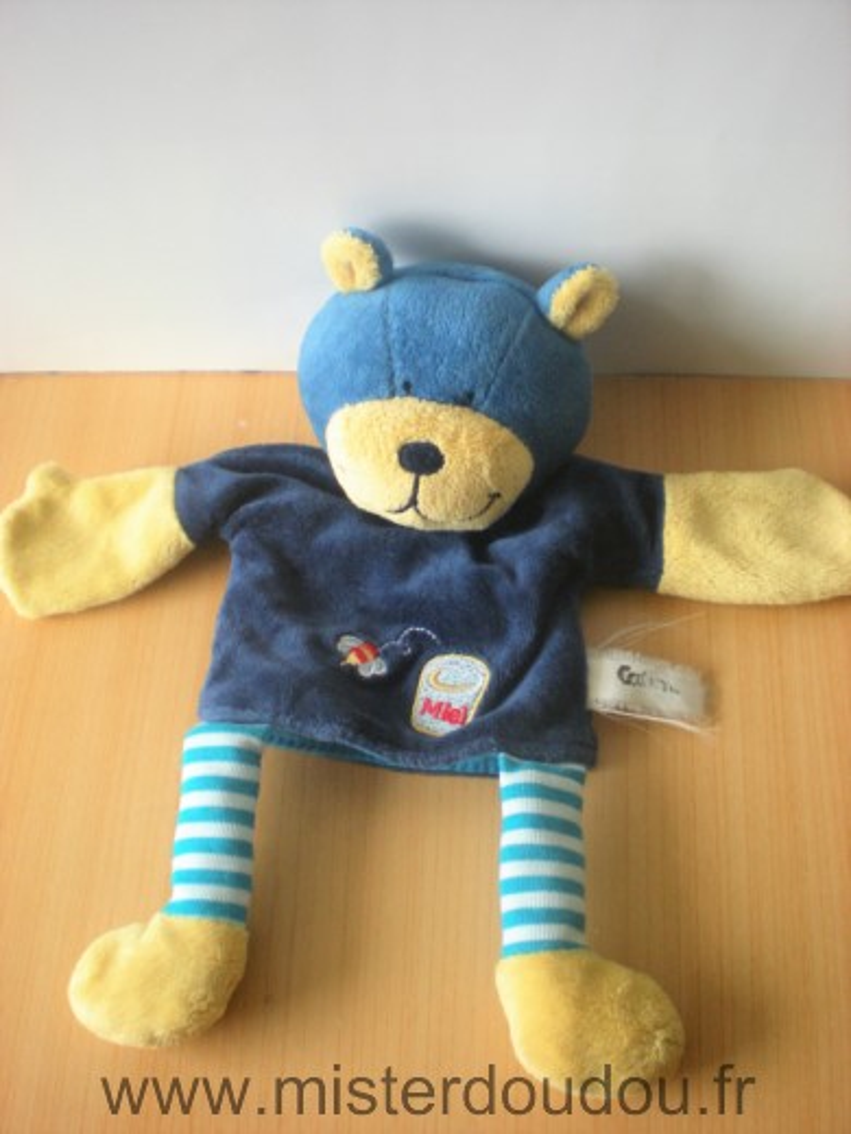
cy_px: 567
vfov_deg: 49.0
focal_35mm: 38
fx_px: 1246
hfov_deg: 37.7
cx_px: 426
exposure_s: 1/58.5
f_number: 3.1
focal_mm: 6.3
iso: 170
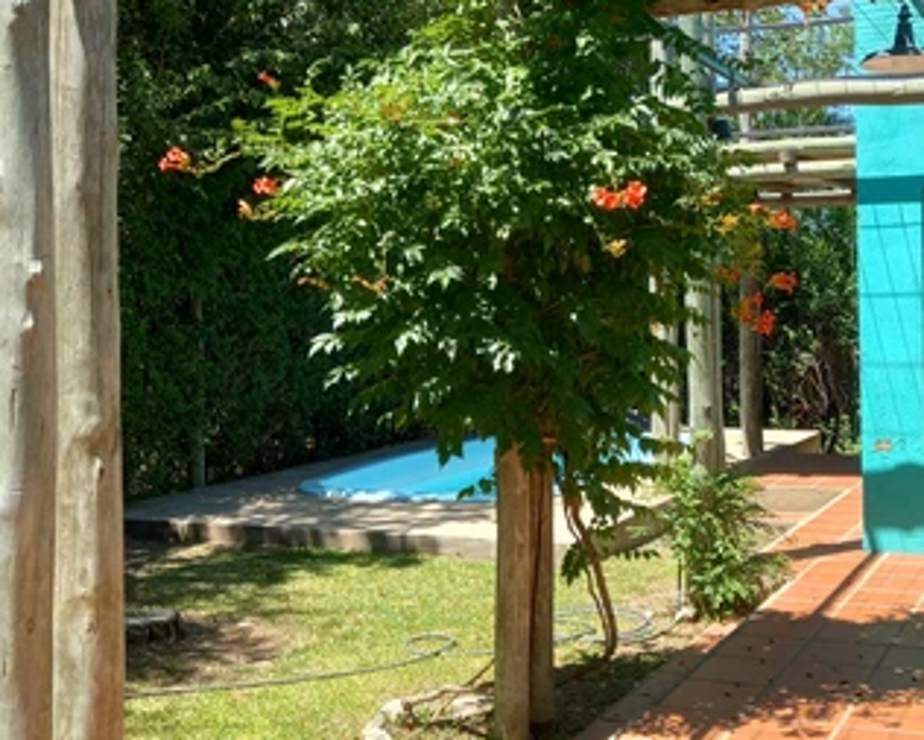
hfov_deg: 51.8
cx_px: 623
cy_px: 278
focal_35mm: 34
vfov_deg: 43.0
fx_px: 930
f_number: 2
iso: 25
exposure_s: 1/276
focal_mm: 4.6
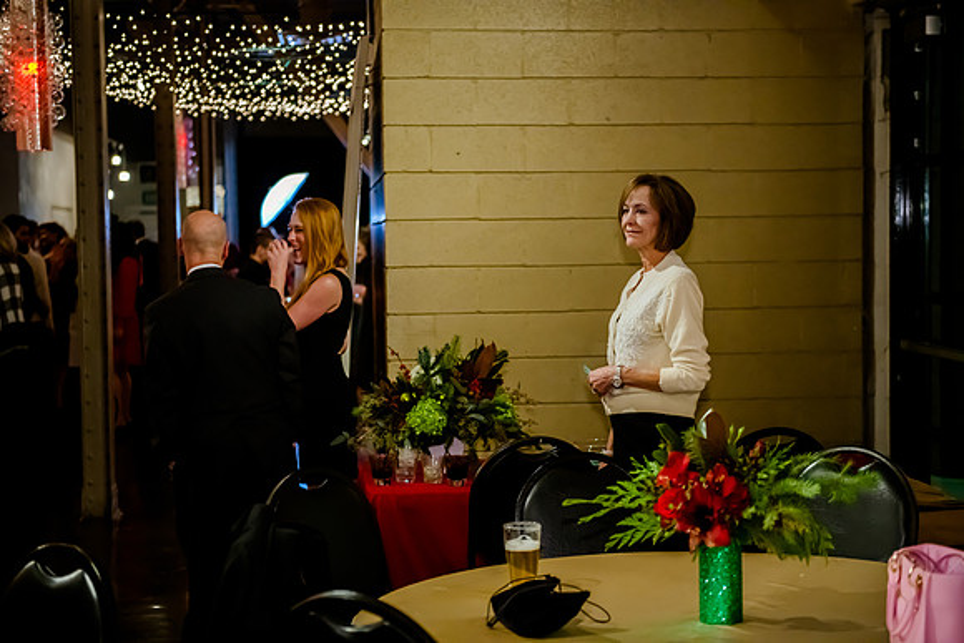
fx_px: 1607
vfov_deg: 22.6
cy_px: 322
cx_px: 482
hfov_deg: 33.4
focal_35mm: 60
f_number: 2.8
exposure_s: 1/250
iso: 5000
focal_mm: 60
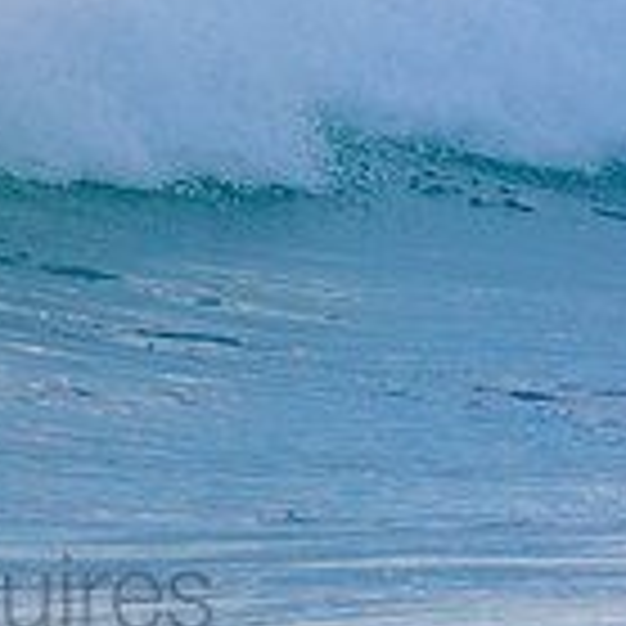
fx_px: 45196
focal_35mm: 2209
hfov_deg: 0.8
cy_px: -155
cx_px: -135
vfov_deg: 0.8
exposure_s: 1/1250
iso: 400
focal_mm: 400
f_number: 5.6
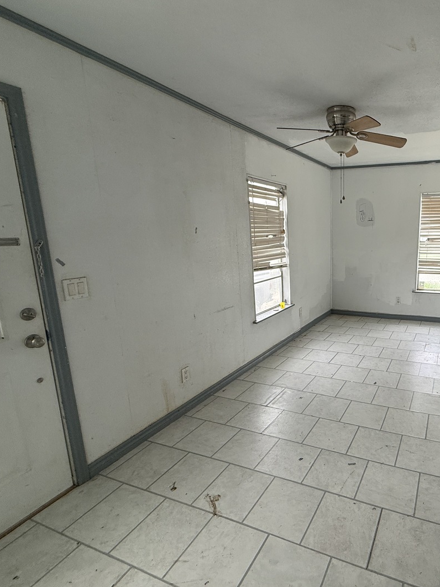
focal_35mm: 19
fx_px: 322
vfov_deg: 84.7
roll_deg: -0.5
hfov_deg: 63.3
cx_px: 346
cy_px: 289
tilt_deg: -10.3
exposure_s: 1/99
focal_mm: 2.22
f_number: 2.2
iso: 160
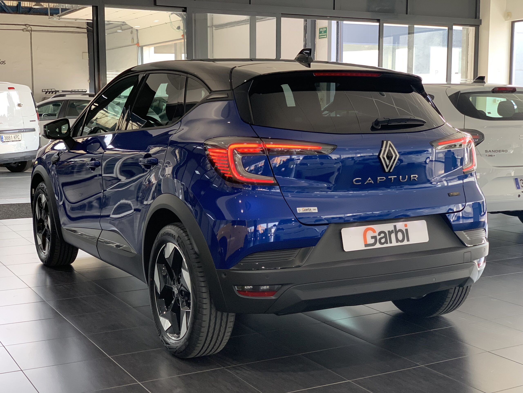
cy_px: 196
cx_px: 262
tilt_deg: -6.6
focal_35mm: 52
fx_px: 786
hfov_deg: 36.8
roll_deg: -0.9
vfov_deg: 28.0
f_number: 2.4
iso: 100
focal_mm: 6
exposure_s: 1/100
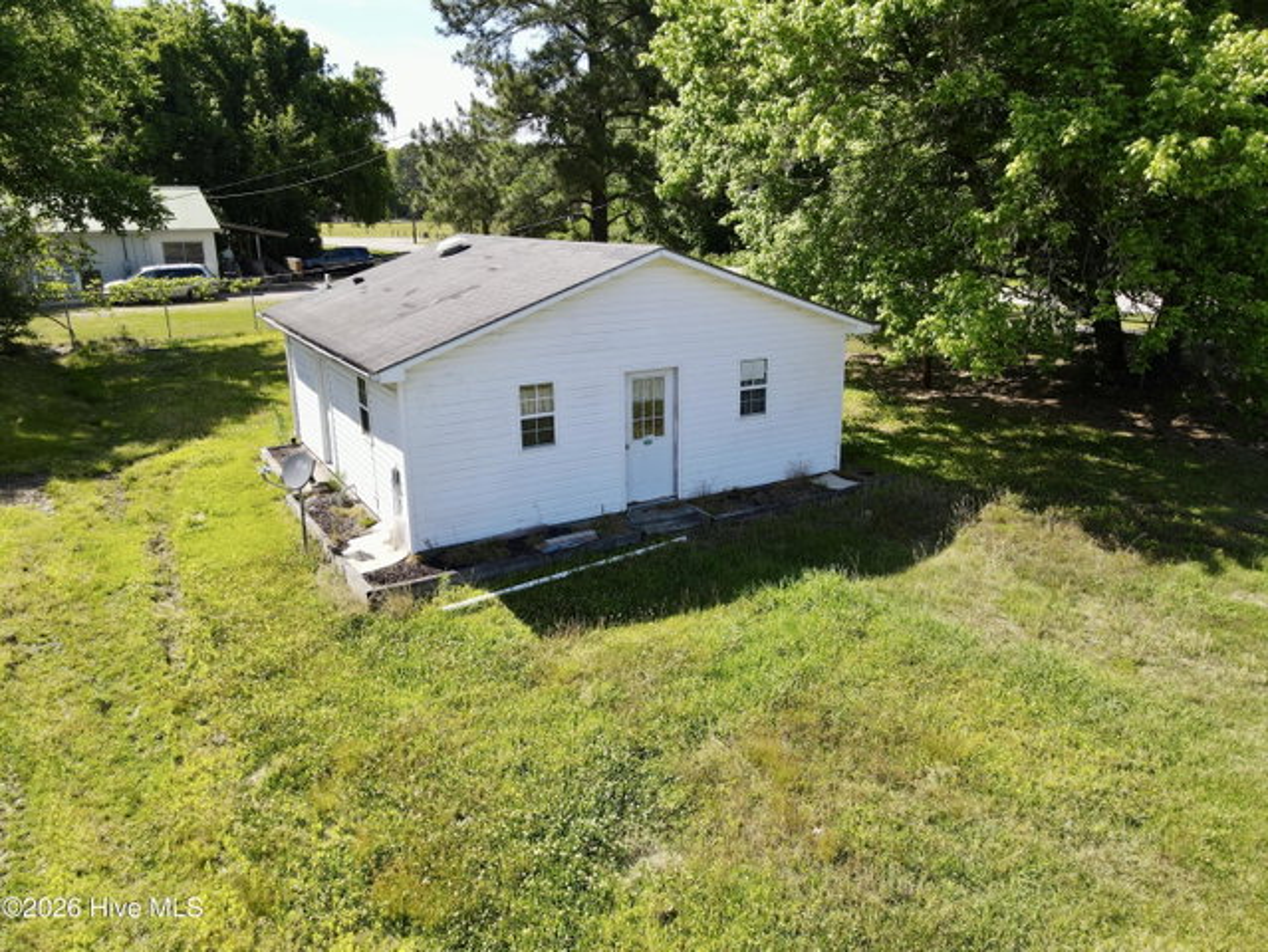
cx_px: 634
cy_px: 476
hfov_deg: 71.6
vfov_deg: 56.9
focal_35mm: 24
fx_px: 880
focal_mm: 4.5
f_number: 2.8
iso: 100
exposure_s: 1/320
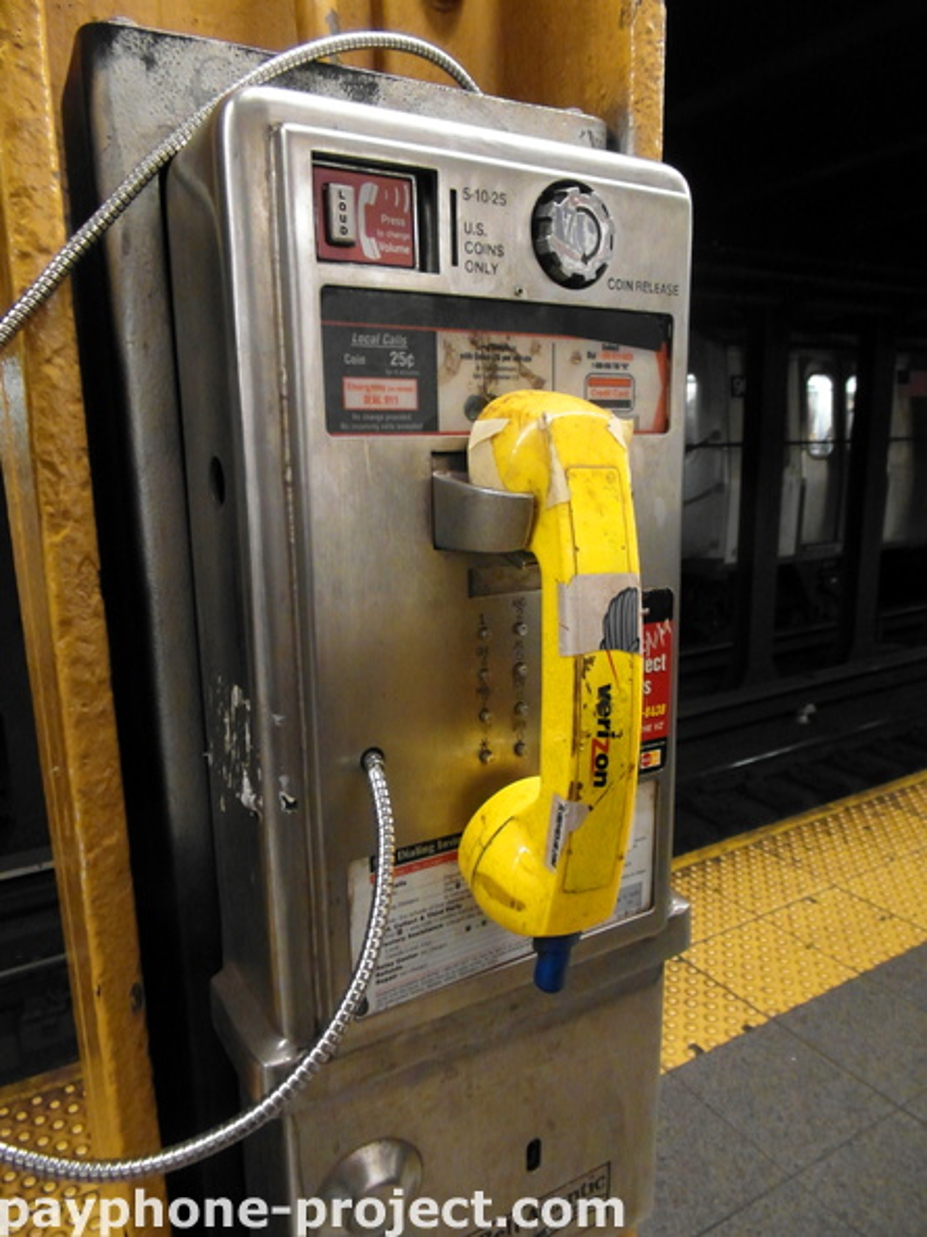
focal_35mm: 23
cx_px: 464
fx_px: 822
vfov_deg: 73.9
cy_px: 618
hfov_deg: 58.8
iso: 800
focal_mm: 4.1
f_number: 2.8
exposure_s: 1/20
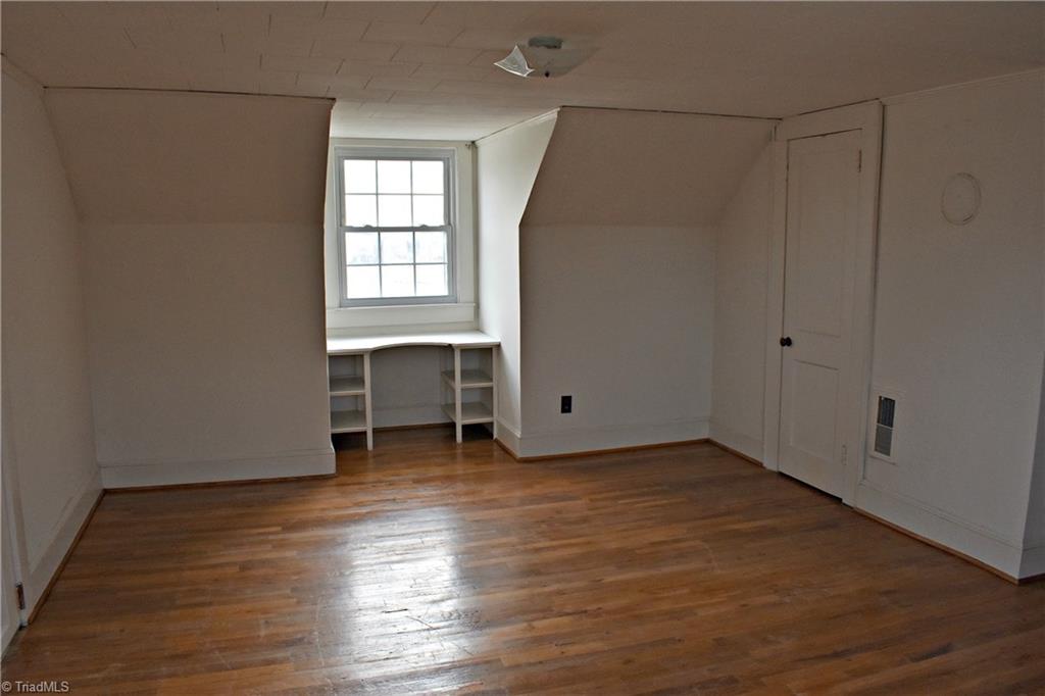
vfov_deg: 47.9
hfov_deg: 67.4
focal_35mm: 27
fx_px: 783
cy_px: 348
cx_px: 522
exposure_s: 1/200
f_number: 7.1
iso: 800
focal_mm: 18
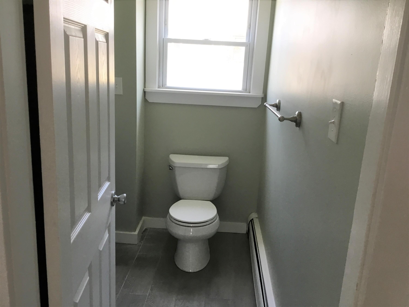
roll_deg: -1.7
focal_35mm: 31
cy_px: 154
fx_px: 366
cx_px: 204
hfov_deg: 58.4
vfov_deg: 45.4
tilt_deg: -14.2
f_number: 2.4
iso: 32
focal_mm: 3.3
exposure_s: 1/30
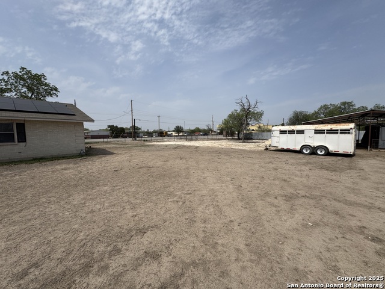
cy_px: 144
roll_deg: +1.0
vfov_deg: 85.7
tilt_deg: -5.2
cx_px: 192
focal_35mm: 14
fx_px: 156
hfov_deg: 102.1
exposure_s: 1/3906
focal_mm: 2.22
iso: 50
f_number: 2.2
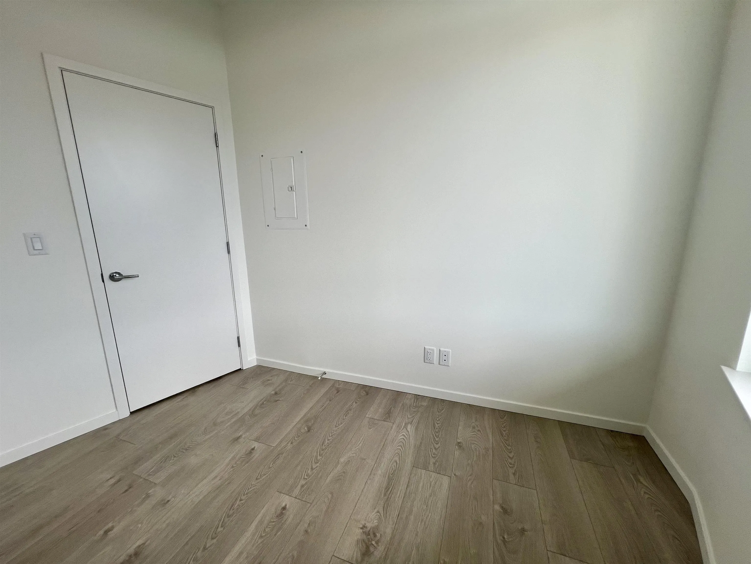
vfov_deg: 89.9
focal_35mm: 13
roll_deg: +0.8
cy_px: 282
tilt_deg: -13.0
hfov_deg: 106.2
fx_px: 282
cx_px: 376
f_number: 1.8
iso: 32
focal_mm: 1.57
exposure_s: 1/235
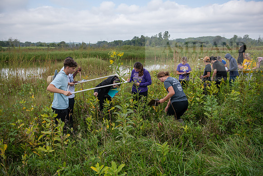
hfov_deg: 60.3
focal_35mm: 31
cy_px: 88
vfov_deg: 42.3
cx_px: 132
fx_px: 227
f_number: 3.5
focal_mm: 31
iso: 100
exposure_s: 1/500
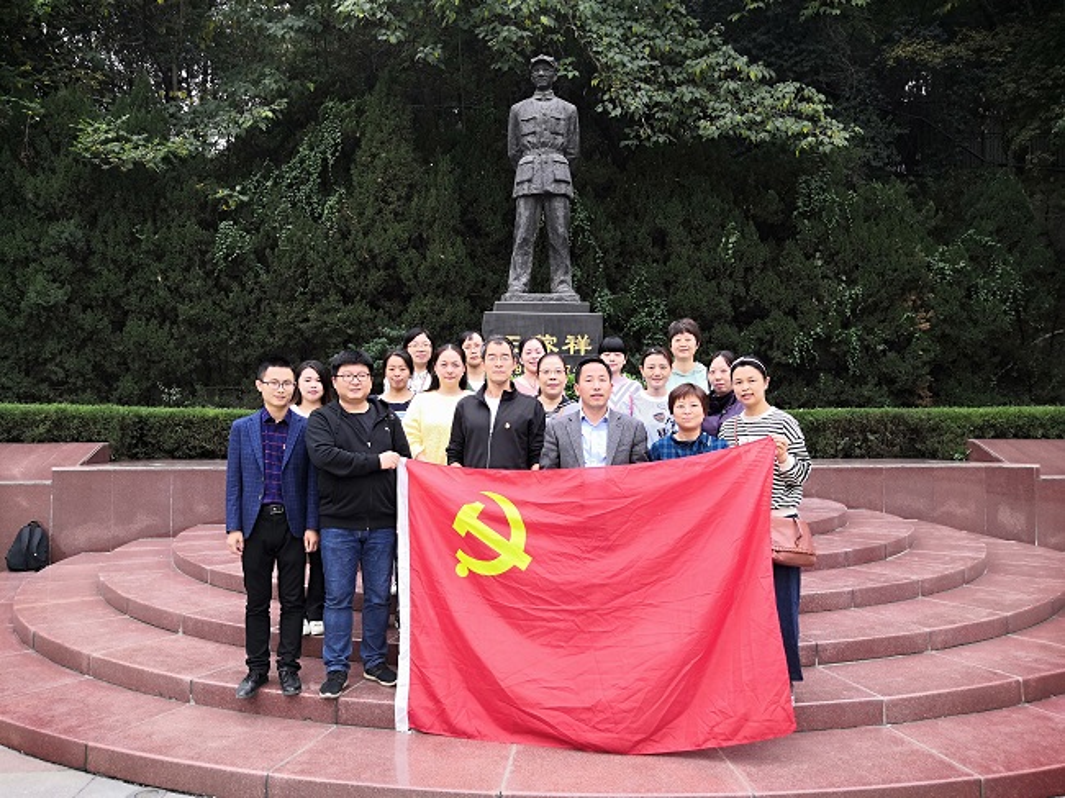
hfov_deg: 65.3
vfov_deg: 51.3
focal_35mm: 27
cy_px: 399
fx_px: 830
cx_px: 532
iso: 64
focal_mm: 3.95
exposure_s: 1/90
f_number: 1.8
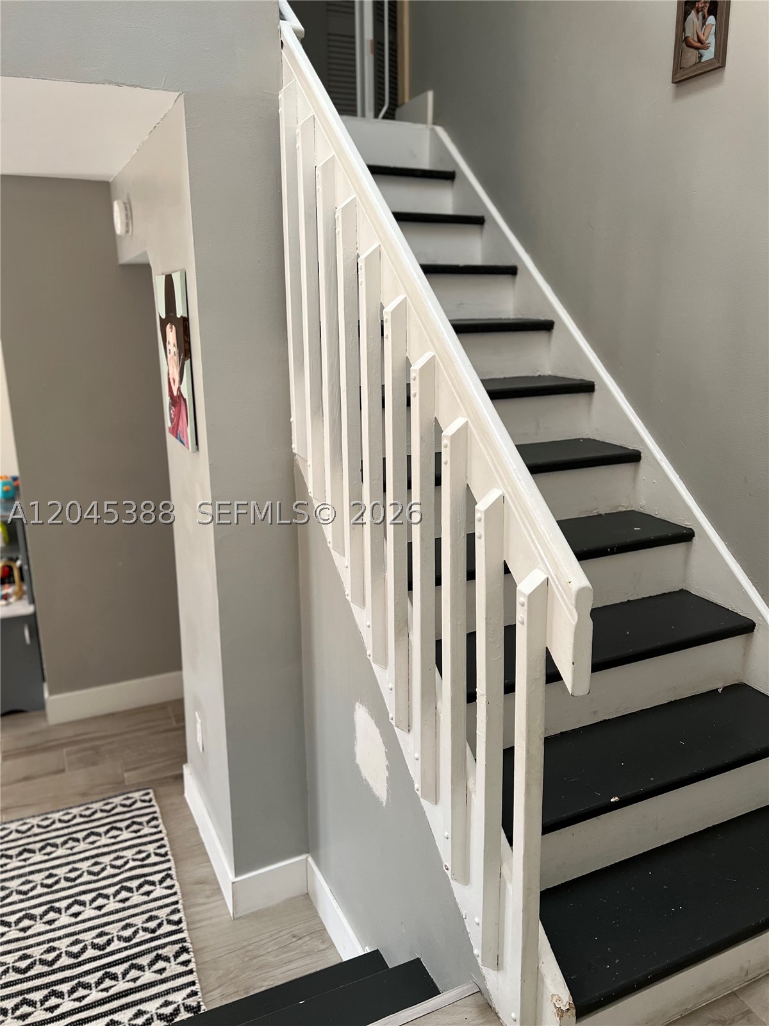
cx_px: 384
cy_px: 513
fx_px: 770
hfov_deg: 53.1
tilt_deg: -14.3
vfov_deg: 67.3
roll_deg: -0.1
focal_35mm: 26
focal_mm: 5.7
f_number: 1.5
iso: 125
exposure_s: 1/77
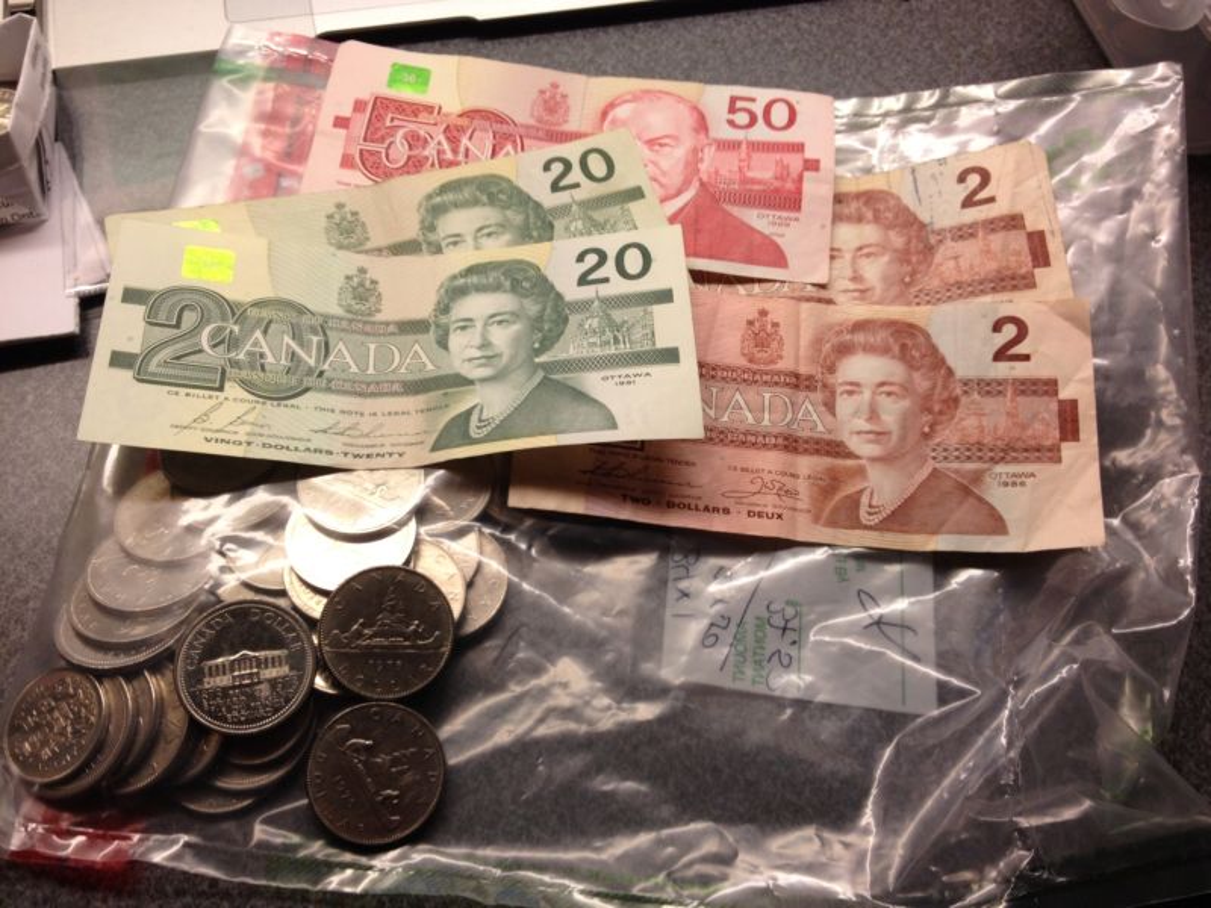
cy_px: 454
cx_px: 606
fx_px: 1224
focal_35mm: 35
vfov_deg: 40.7
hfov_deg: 52.6
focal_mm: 4.28
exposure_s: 1/24
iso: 64
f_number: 2.4
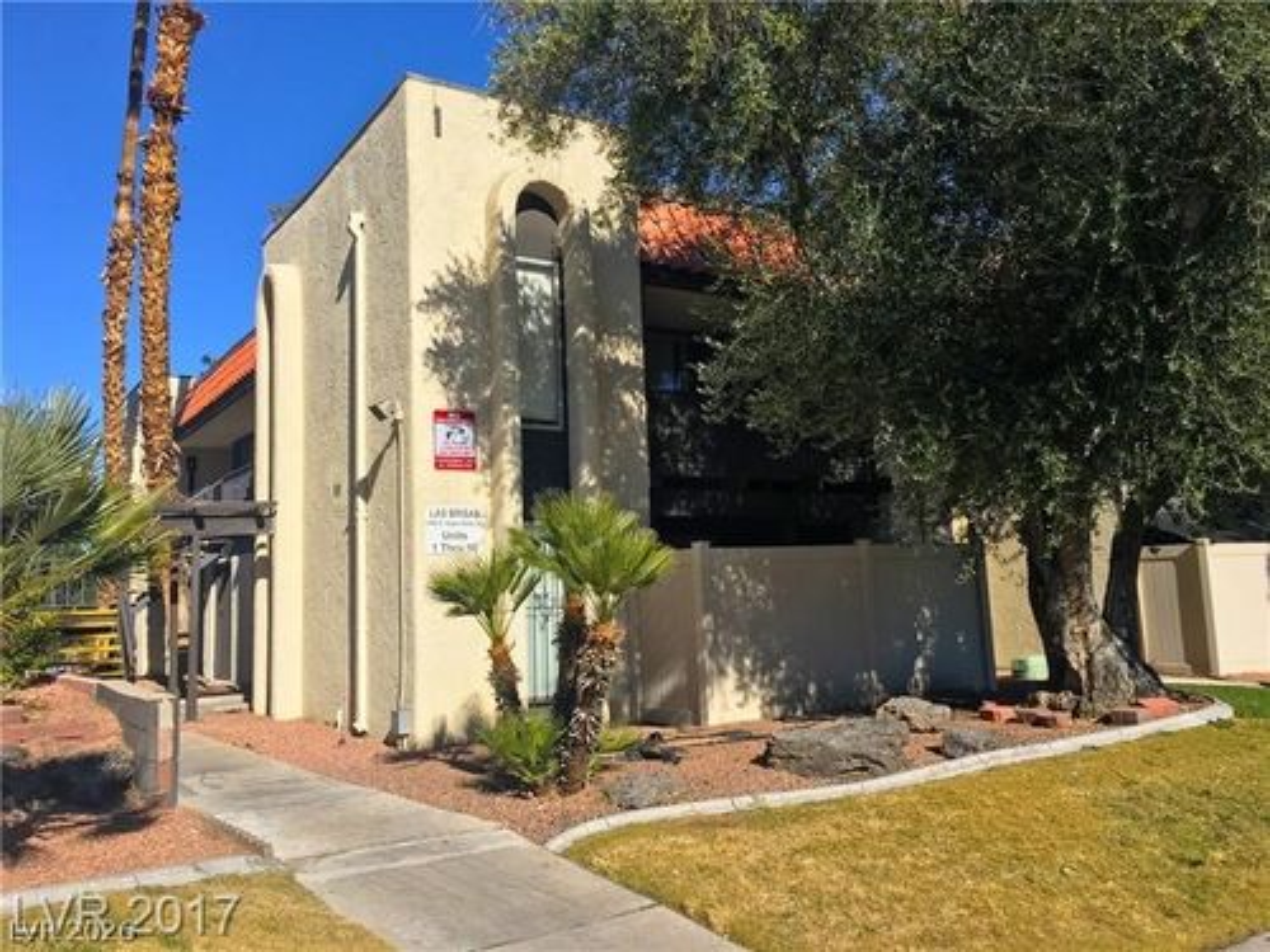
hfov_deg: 61.7
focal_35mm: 29
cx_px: 635
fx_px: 1064
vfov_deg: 48.2
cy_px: 476
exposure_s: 1/2653
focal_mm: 4.15
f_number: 2.2
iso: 25
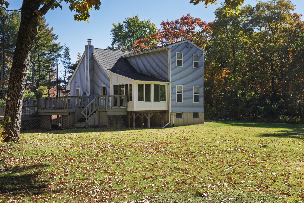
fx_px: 329
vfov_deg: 34.1
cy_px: 114
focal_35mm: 39
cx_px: 136
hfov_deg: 49.5
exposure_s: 1/250
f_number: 11
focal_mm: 30
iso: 400
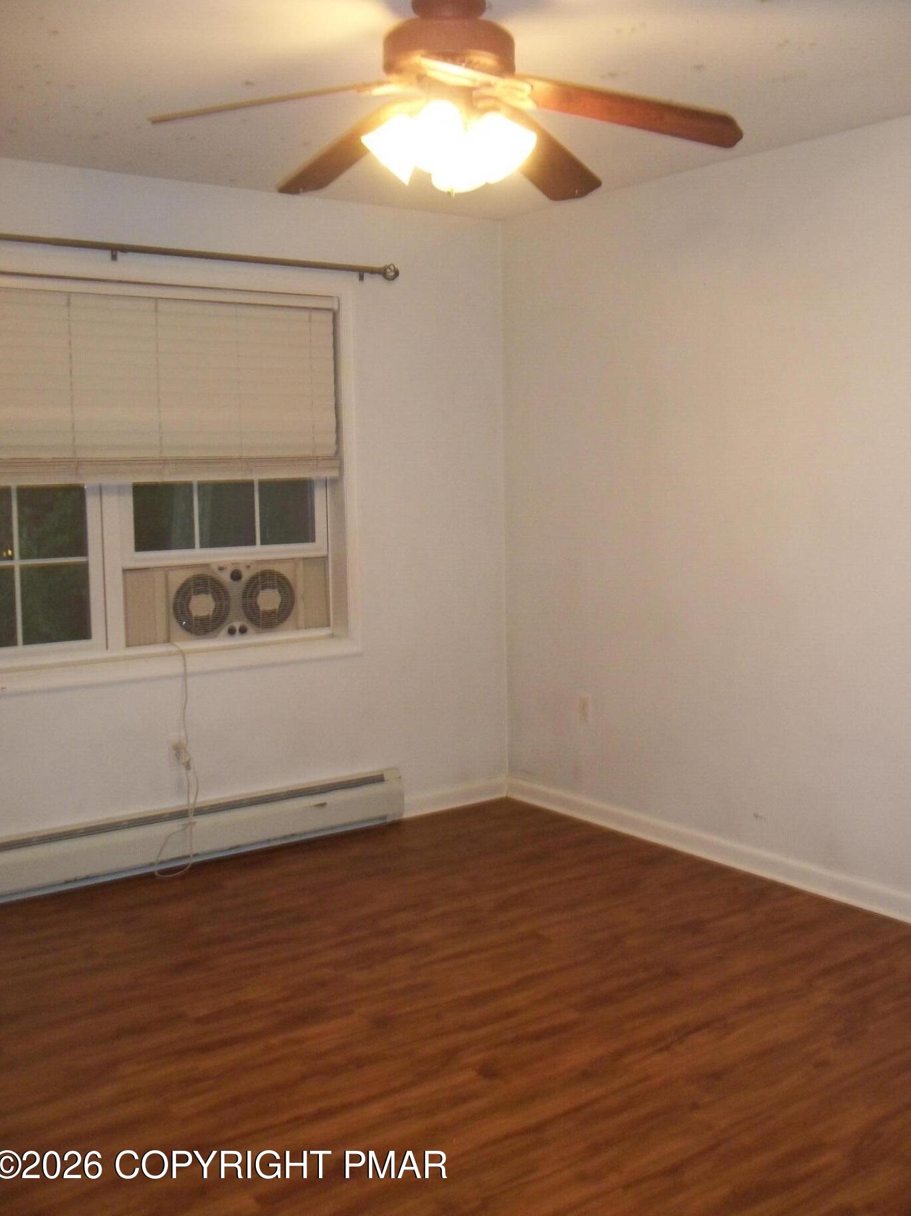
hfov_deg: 40.7
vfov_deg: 52.6
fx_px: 1229
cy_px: 561
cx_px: 488
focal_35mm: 35
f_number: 2.9
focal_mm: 5.7
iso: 160
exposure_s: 1/30
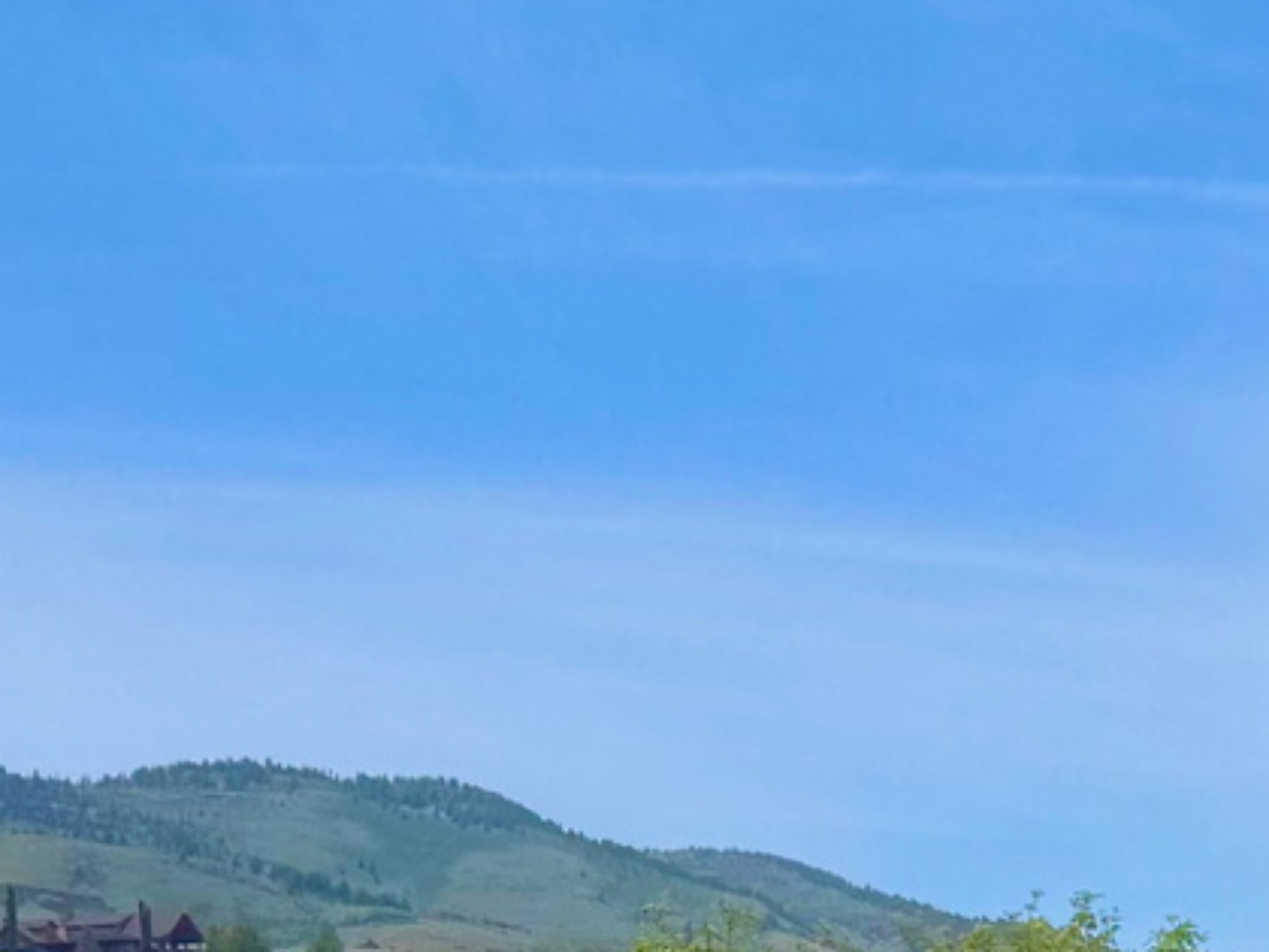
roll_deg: +2.8
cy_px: 1357
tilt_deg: -2.8
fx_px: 4289
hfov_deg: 14.8
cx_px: 2230
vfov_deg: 12.2
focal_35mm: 117
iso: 80
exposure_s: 1/6711
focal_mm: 6.76
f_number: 1.78
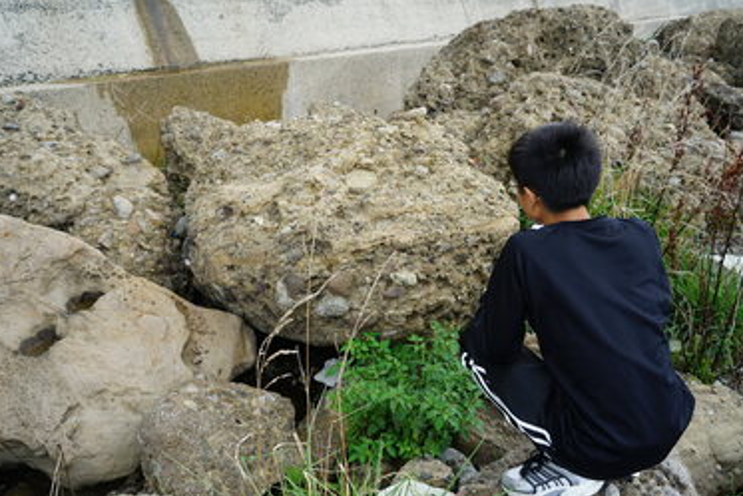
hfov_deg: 61.9
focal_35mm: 30
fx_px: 619
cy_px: 264
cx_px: 384
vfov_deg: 43.6
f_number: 6.3
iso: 100
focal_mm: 28
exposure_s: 1/100
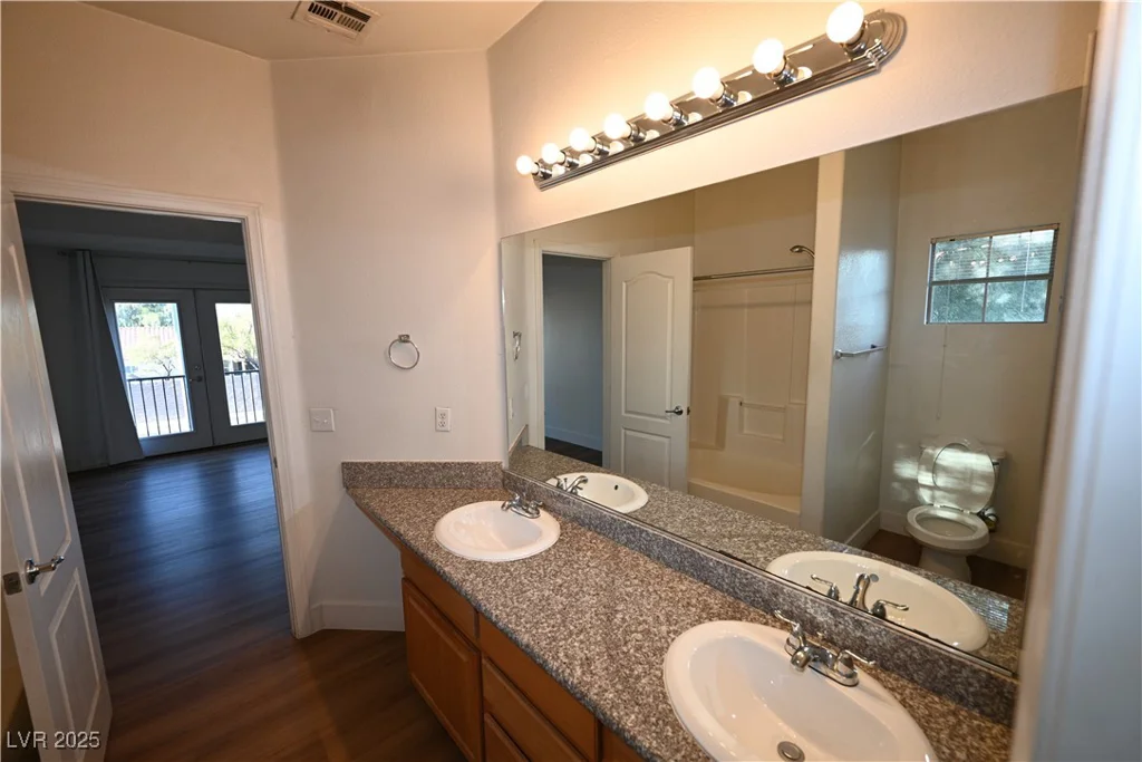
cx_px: 571
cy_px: 381
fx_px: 444
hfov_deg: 104.2
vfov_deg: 81.2
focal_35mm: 14
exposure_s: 1/80
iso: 640
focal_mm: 14
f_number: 4.5
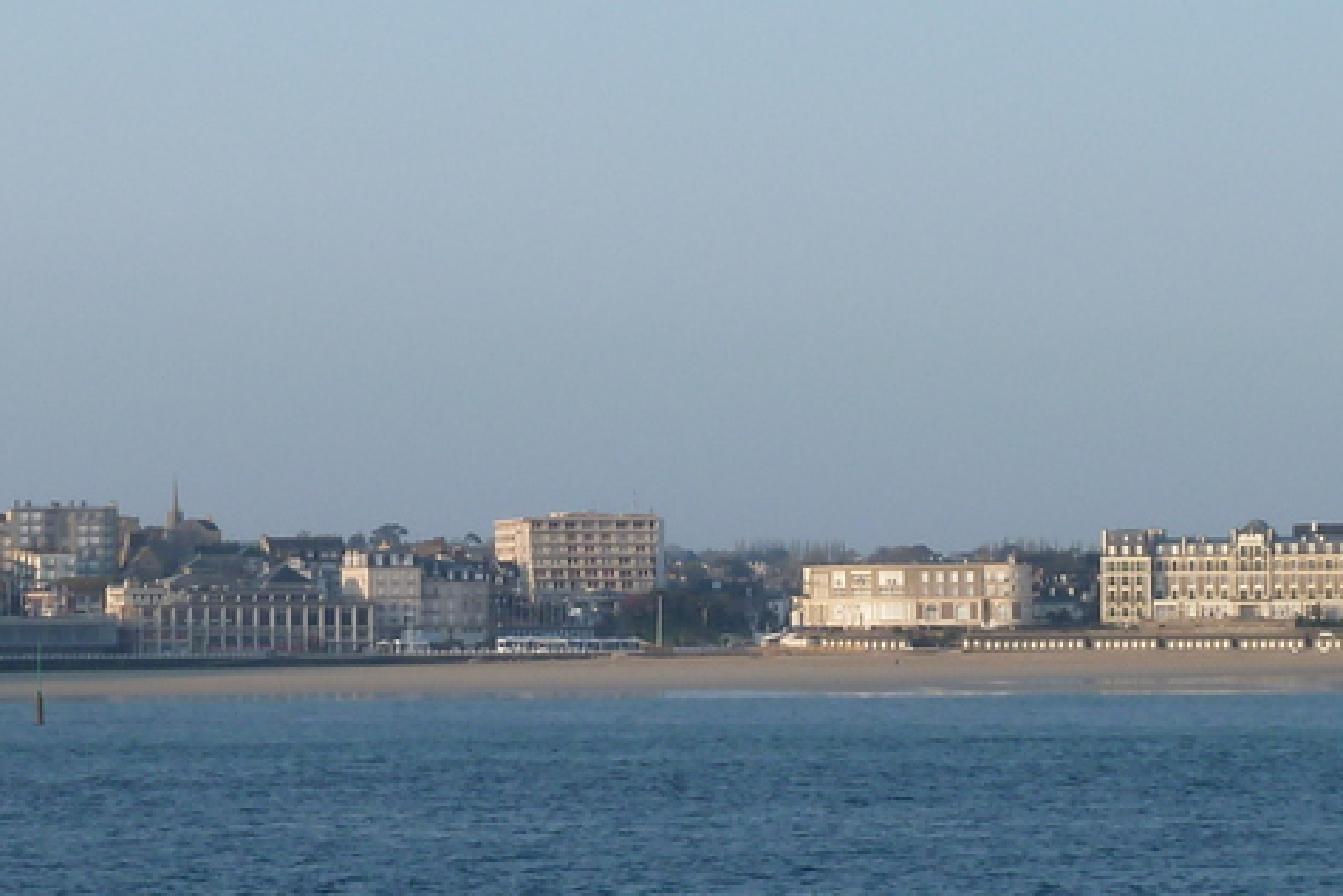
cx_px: 399
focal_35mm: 176
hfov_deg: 11.7
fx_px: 6567
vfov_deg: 7.8
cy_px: 721
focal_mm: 11
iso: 80
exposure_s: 1/250
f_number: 4.1
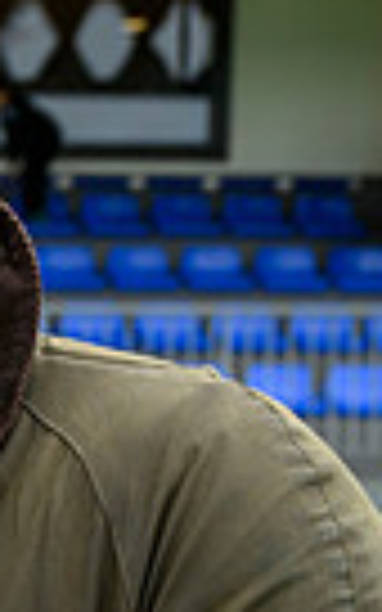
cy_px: 889
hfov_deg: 5.5
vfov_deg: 9.1
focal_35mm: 225
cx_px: -793
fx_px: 3748
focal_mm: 30.5
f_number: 4.5
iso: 400
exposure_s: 1/400
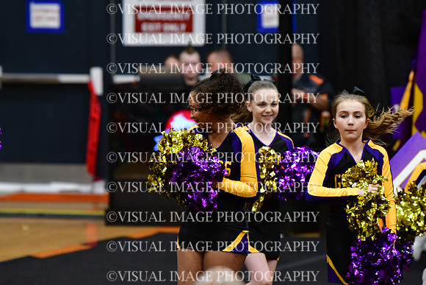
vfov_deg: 4.6
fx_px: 3551
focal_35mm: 300
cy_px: 142
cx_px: 213
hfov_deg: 6.9
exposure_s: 1/500
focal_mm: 200
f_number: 3.5
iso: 4000
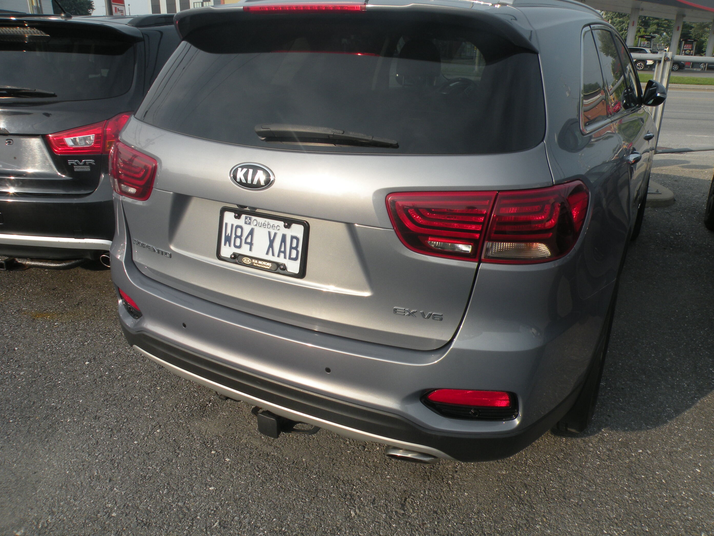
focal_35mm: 28
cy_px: 262
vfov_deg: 49.7
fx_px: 578
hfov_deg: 63.4
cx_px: 369
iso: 64
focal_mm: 4.7
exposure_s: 1/207
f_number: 6.3
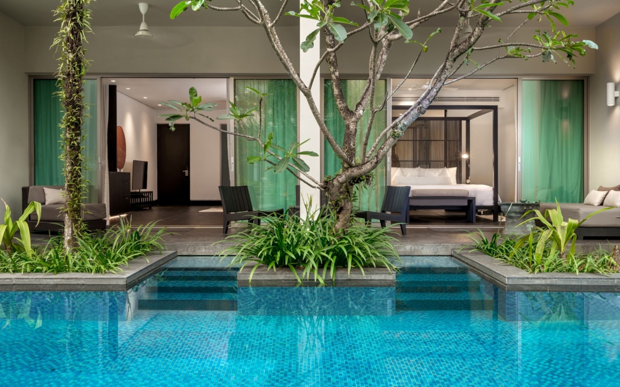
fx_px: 608
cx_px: 312
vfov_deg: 35.3
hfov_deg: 54.0
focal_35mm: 36
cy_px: 188
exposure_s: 1/1.67
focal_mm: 35
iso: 100
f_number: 7.1
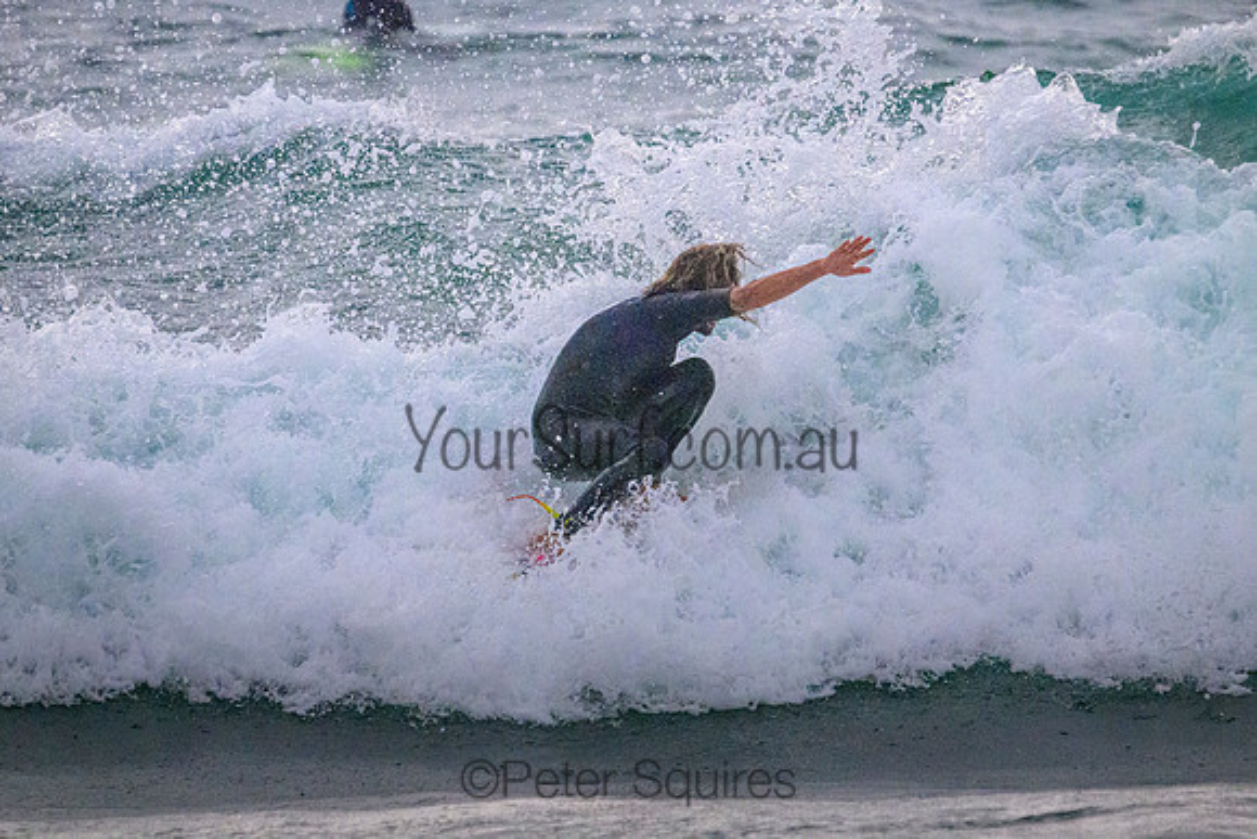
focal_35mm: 730
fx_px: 25511
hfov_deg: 2.8
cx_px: 627
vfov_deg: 1.9
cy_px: 328
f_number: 11
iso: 9000
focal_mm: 600
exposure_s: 1/2000
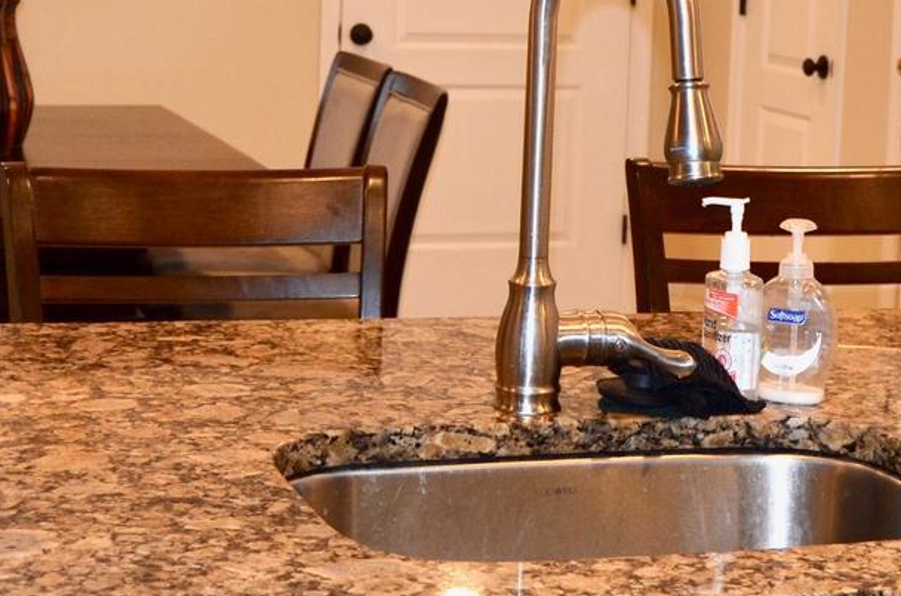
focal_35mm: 91
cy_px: 99
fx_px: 2272
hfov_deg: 22.4
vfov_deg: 14.8
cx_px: 538
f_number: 3.5
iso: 400
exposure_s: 1/100
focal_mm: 18
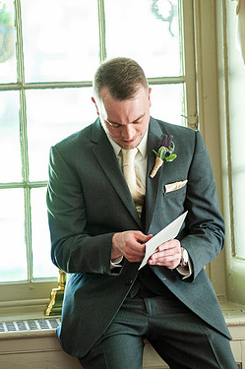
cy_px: 169
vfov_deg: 11.8
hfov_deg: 7.9
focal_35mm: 174
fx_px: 1781
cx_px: 127
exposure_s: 1/160
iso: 1600
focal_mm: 145
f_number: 3.2
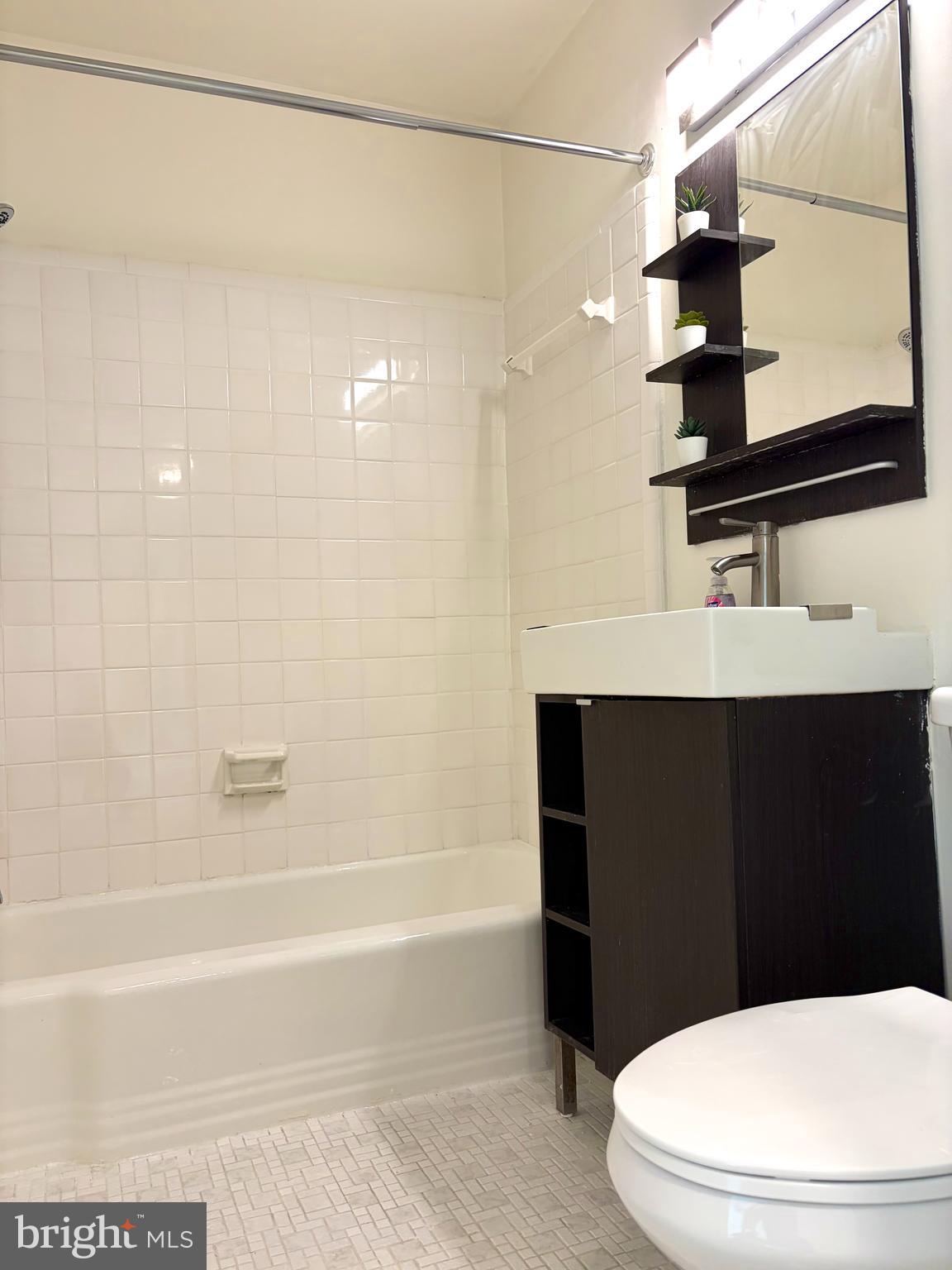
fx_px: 953
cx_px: 476
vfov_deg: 67.3
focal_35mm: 26
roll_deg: +2.2
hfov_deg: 53.1
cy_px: 635
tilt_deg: +0.1
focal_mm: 5.96
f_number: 1.6
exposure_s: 1/60
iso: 125
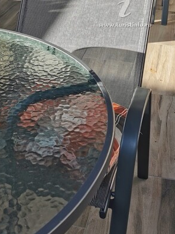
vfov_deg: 26.3
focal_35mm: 70
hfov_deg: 20.9
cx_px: 115
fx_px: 472
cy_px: -2
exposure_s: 1/778
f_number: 1.6
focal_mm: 5.56
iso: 50
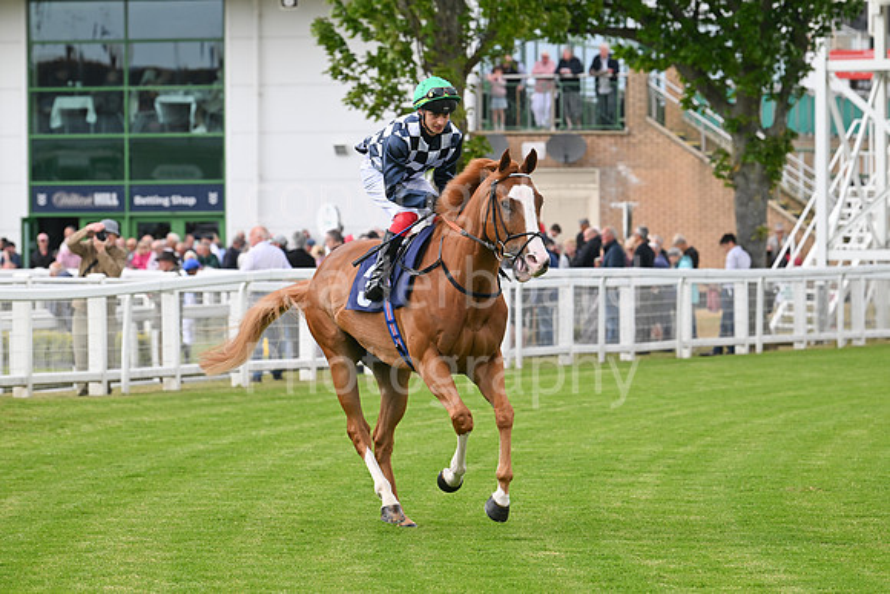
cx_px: 445
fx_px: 4945
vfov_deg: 6.9
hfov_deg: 10.3
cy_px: 297
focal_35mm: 200
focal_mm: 200
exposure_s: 1/1000
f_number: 6.3
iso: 400
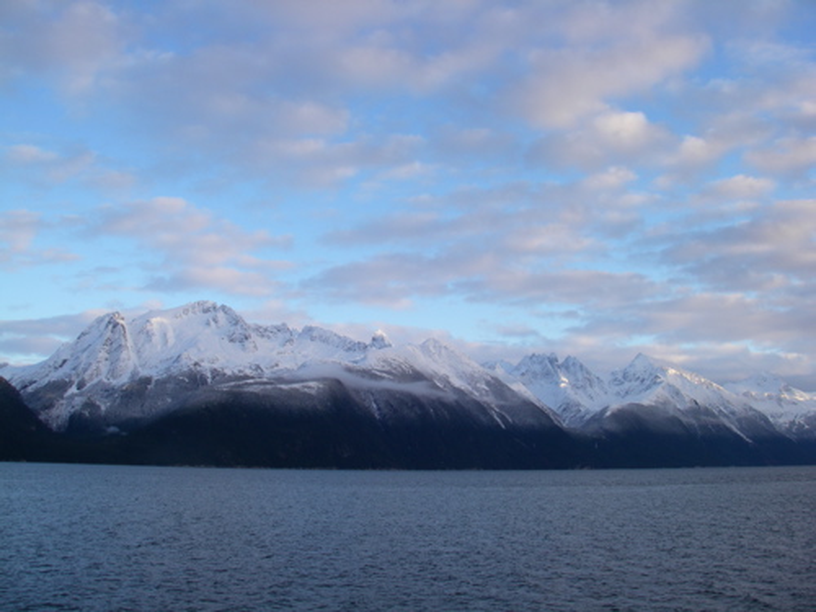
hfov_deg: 49.0
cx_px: 408
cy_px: 306
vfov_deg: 37.7
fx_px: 896
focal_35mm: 38
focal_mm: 6.3
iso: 64
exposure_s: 1/60
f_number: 6.6
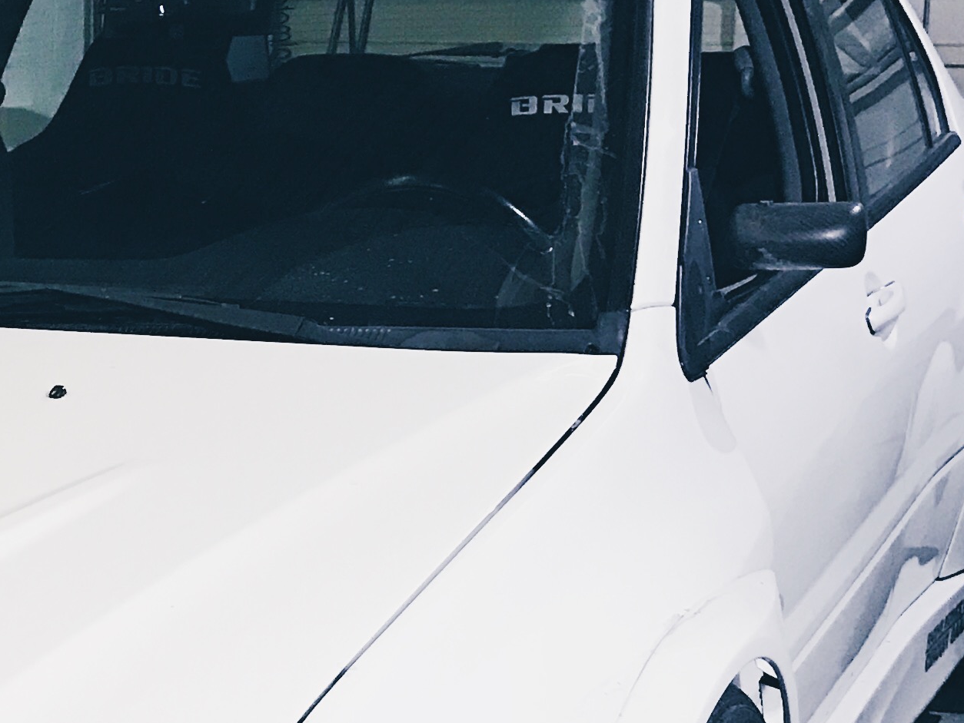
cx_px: -100
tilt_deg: -15.7
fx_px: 2507
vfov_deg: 16.1
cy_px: 716
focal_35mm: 90
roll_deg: +0.6
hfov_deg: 20.7
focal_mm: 3.99
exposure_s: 1/15
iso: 64
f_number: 1.8
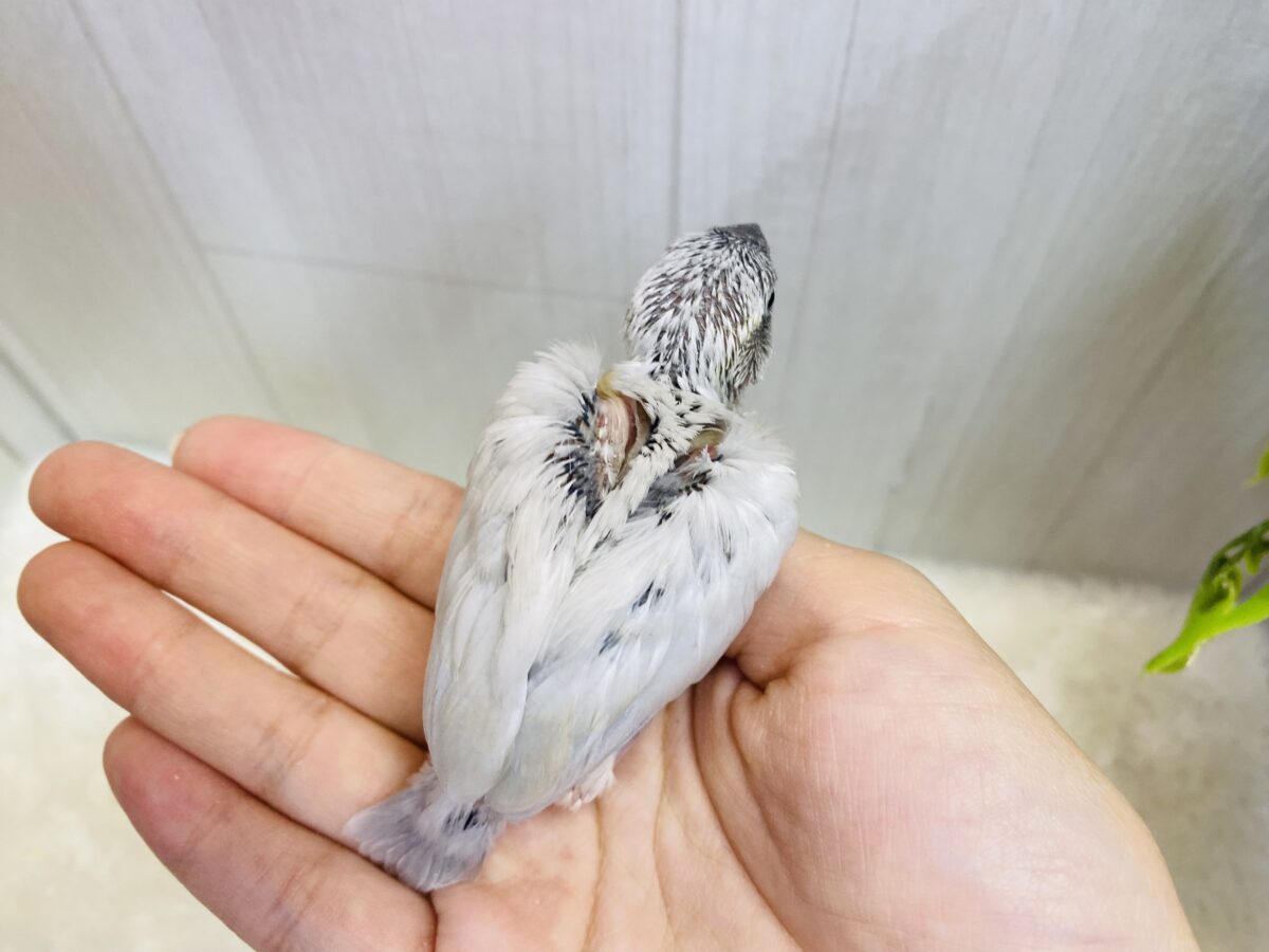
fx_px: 916
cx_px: 634
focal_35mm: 25
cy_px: 476
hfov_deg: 69.4
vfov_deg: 54.9
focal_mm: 4.25
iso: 100
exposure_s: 1/100
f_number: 1.8
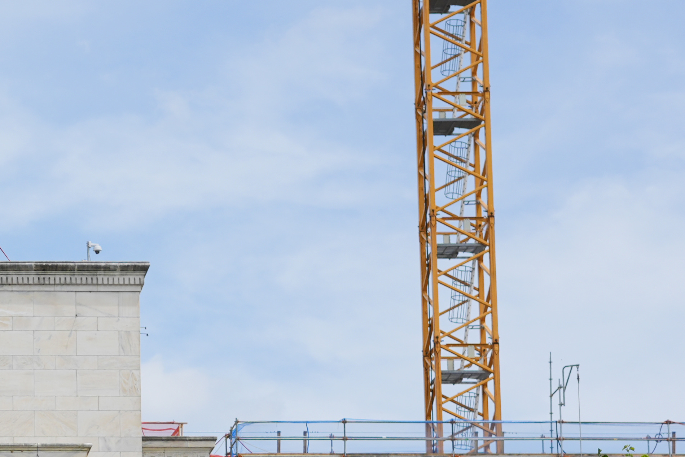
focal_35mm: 158
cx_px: -208
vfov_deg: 8.6
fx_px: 3006
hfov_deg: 12.6
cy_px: 562
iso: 250
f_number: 4
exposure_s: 1/3200
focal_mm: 50
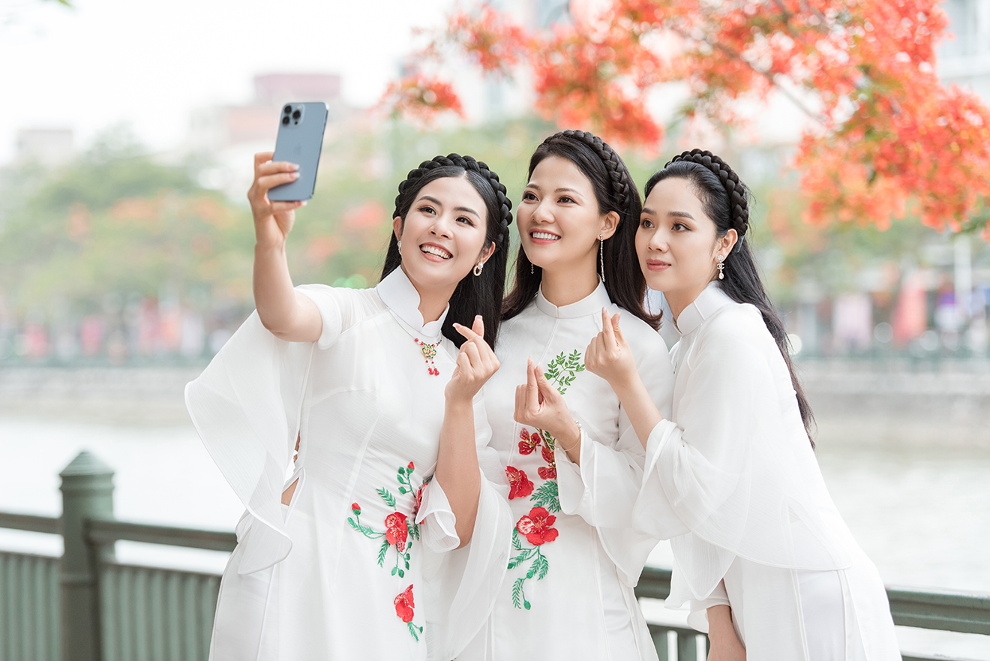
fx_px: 3301
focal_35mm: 120
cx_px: 495
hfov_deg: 17.1
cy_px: 330
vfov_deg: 11.4
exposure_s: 1/160
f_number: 2.8
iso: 640
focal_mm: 120
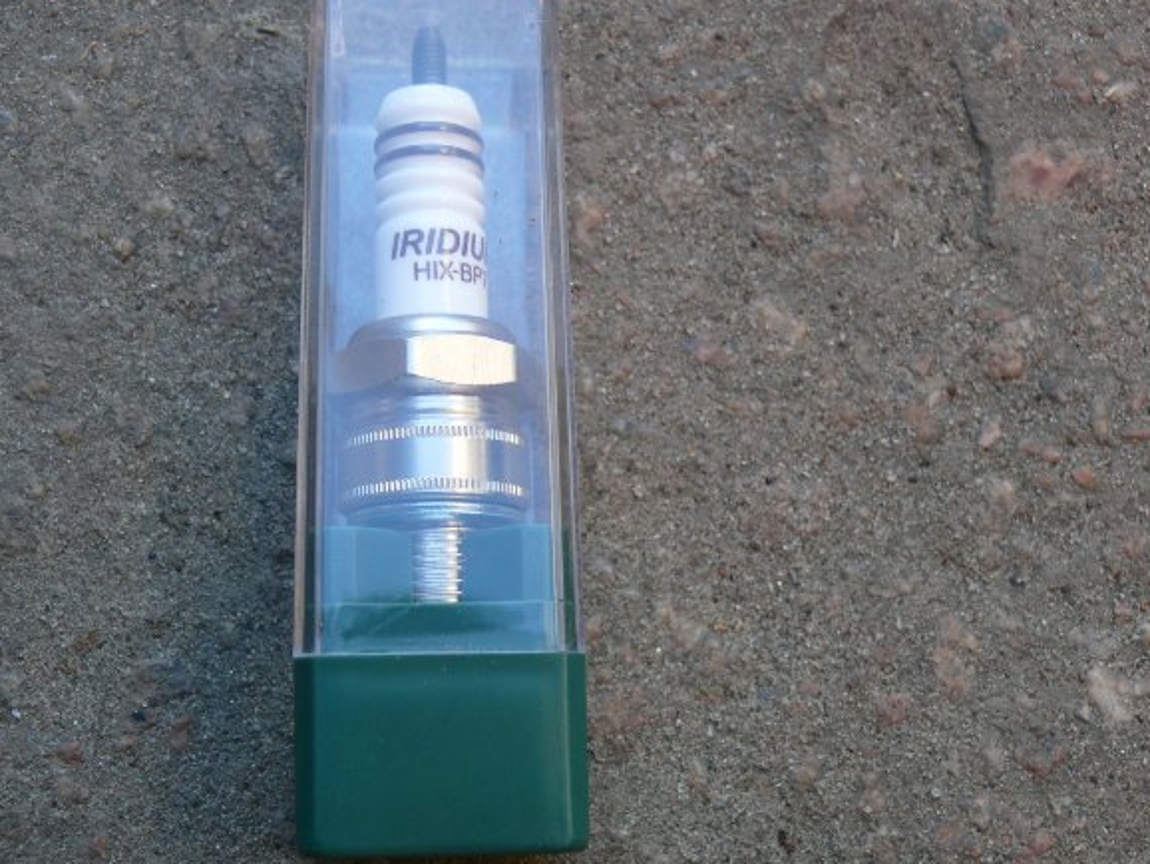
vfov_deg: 28.0
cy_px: 392
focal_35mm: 52
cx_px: 535
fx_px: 1728
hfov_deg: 36.8
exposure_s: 1/80
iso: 100
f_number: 2.8
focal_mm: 8.8
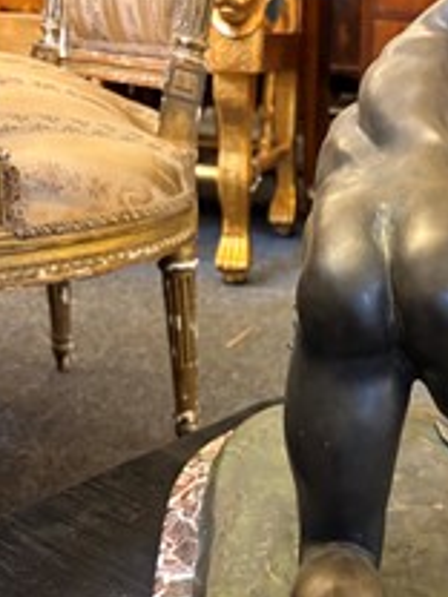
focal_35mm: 50
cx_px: 399
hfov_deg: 28.1
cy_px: 350
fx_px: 863
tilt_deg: -19.5
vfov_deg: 38.1
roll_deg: -3.5
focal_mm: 5.96
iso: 640
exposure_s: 1/33
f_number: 1.6
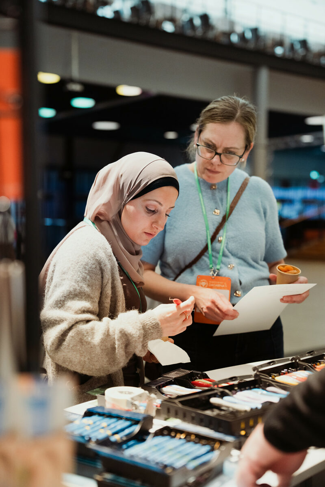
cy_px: 244
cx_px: 162
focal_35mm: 45
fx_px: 609
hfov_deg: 29.9
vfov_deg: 43.6
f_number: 2
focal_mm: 45
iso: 1000
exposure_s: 1/640
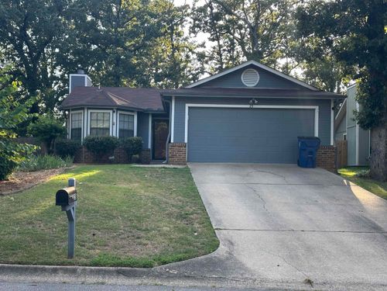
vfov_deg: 30.3
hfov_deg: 39.7
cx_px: 194
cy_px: 146
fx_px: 537
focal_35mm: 48
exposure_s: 1/354
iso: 64
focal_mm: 6.86
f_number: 1.78
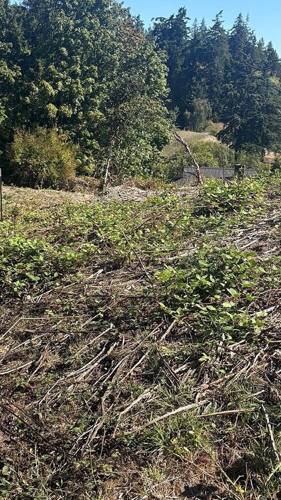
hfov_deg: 24.9
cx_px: 43
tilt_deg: -13.9
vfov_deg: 43.7
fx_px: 622
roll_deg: -0.4
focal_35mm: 47
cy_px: 253
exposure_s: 1/1451
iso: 50
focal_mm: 5.96
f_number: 1.6
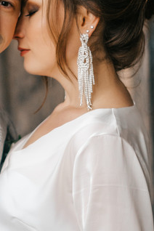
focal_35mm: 139
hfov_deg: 9.7
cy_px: 105
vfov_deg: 14.8
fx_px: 892
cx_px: -24
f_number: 1.8
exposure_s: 1/200
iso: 640
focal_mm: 50
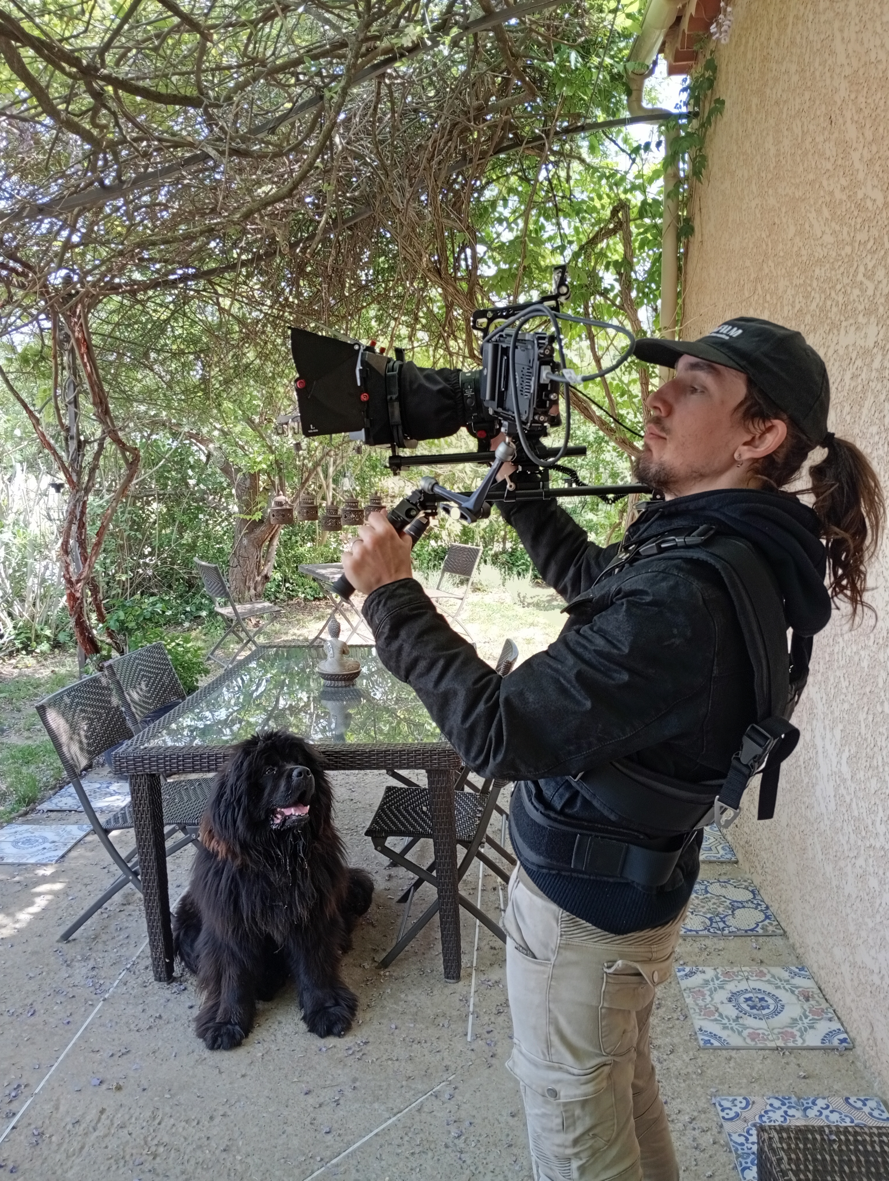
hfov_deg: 51.5
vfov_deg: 65.2
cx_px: 444
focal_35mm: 27
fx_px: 922
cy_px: 590
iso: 106
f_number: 1.8
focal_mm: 3.98
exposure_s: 1/50
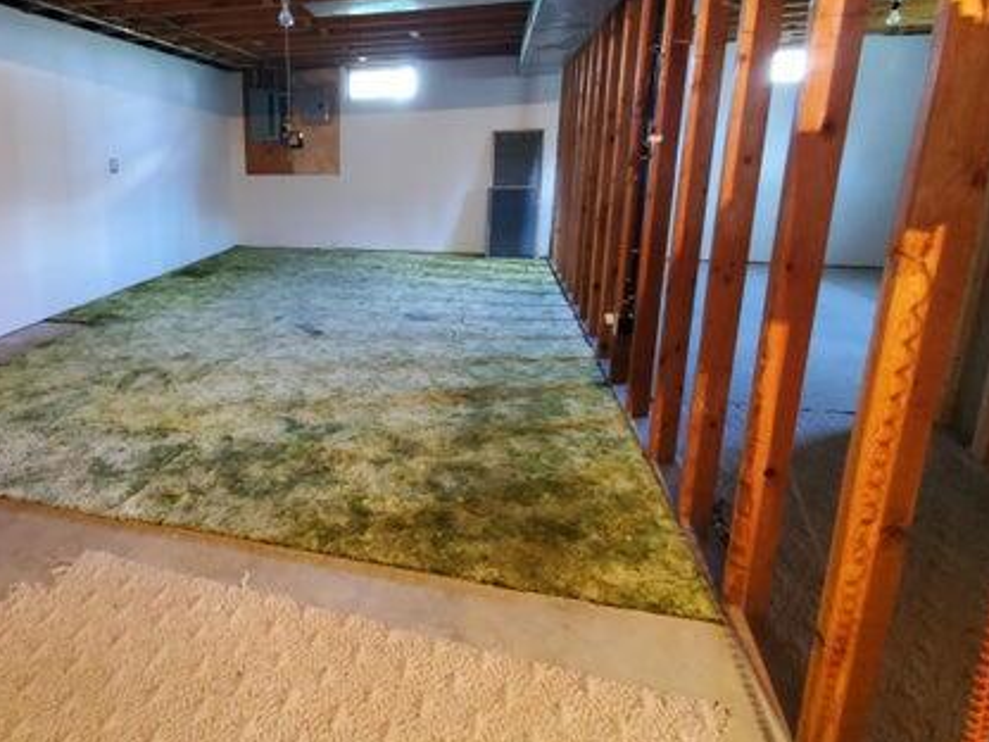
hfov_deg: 78.5
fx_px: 571
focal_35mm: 20
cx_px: 314
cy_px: 297
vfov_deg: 65.4
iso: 1000
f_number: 2.2
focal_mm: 1.8
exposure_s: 1/20
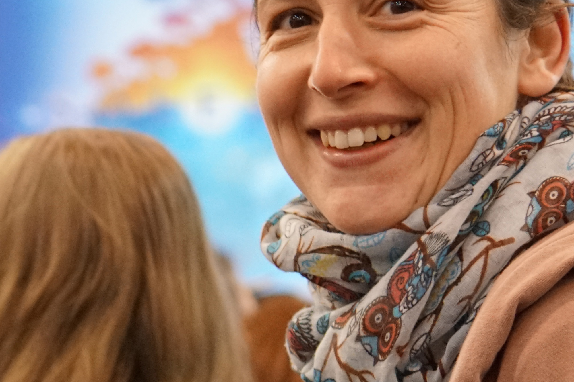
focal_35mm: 158
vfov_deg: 8.6
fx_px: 2511
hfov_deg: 12.7
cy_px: 449
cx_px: -121
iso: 2500
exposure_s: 1/500
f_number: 2.8
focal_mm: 35
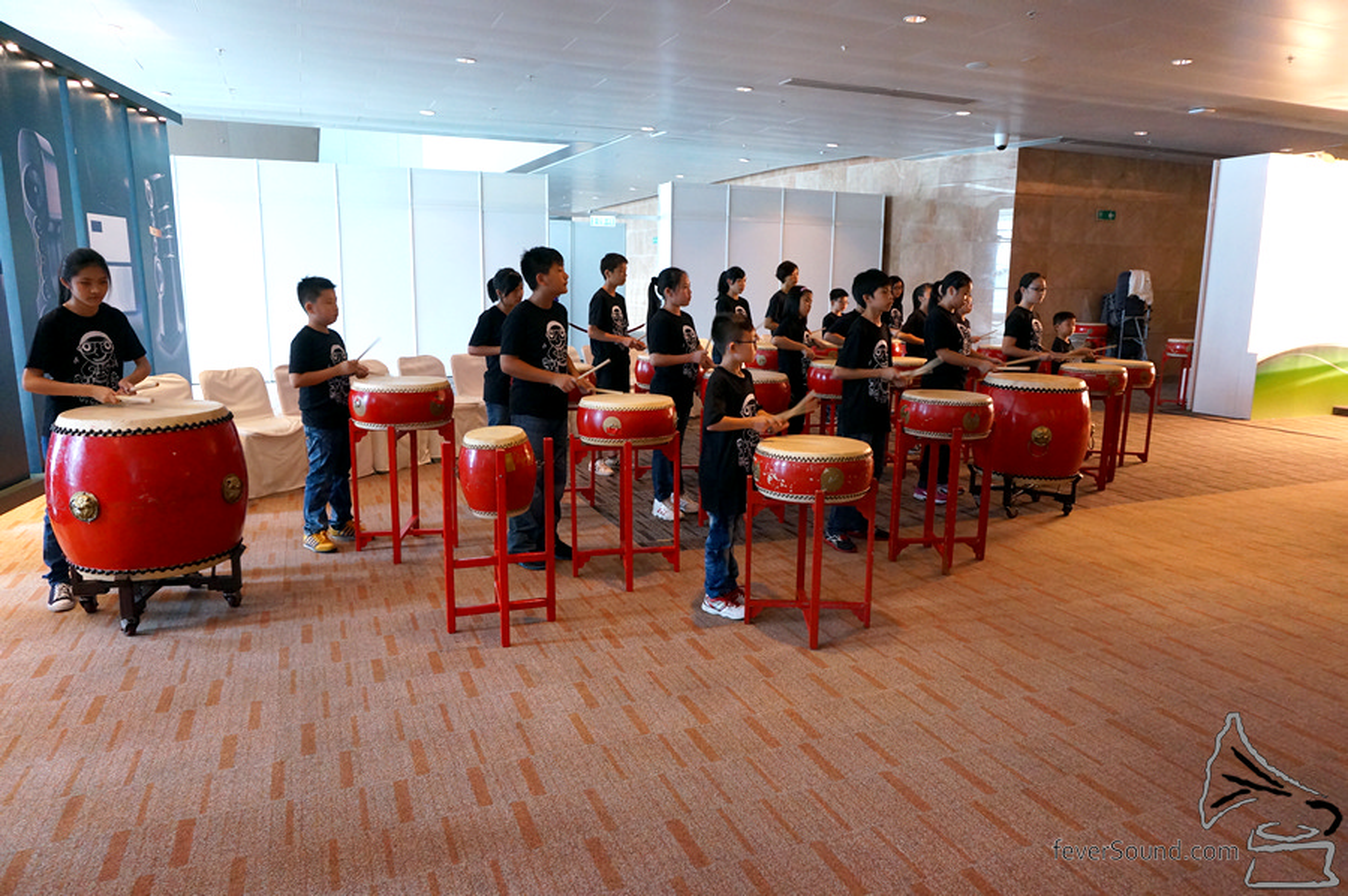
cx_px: 674
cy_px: 448
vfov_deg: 53.0
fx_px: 898
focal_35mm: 24
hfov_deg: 73.8
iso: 1600
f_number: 4.5
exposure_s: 1/80
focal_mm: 16
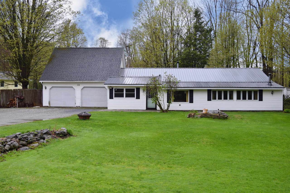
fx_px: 338
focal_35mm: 42
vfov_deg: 31.9
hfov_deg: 46.4
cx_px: 145
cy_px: 96
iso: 200
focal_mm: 28
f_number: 6.3
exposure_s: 1/80
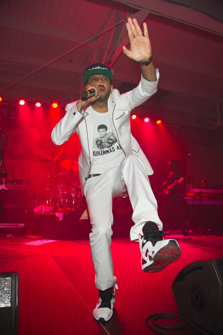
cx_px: 112
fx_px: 261
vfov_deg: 65.5
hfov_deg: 46.3
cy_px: 168
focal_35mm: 28
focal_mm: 28
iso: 2000
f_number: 4.5
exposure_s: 1/100
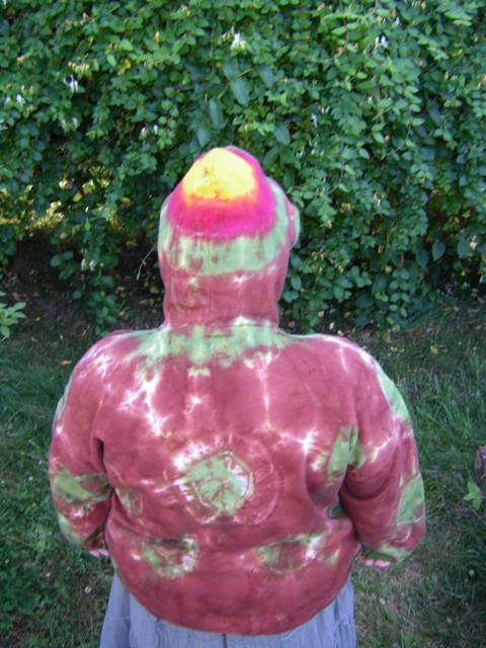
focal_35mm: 38
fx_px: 711
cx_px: 243
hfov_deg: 37.7
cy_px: 324
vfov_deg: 49.0
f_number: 3.5
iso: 125
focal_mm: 6.3
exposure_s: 1/50
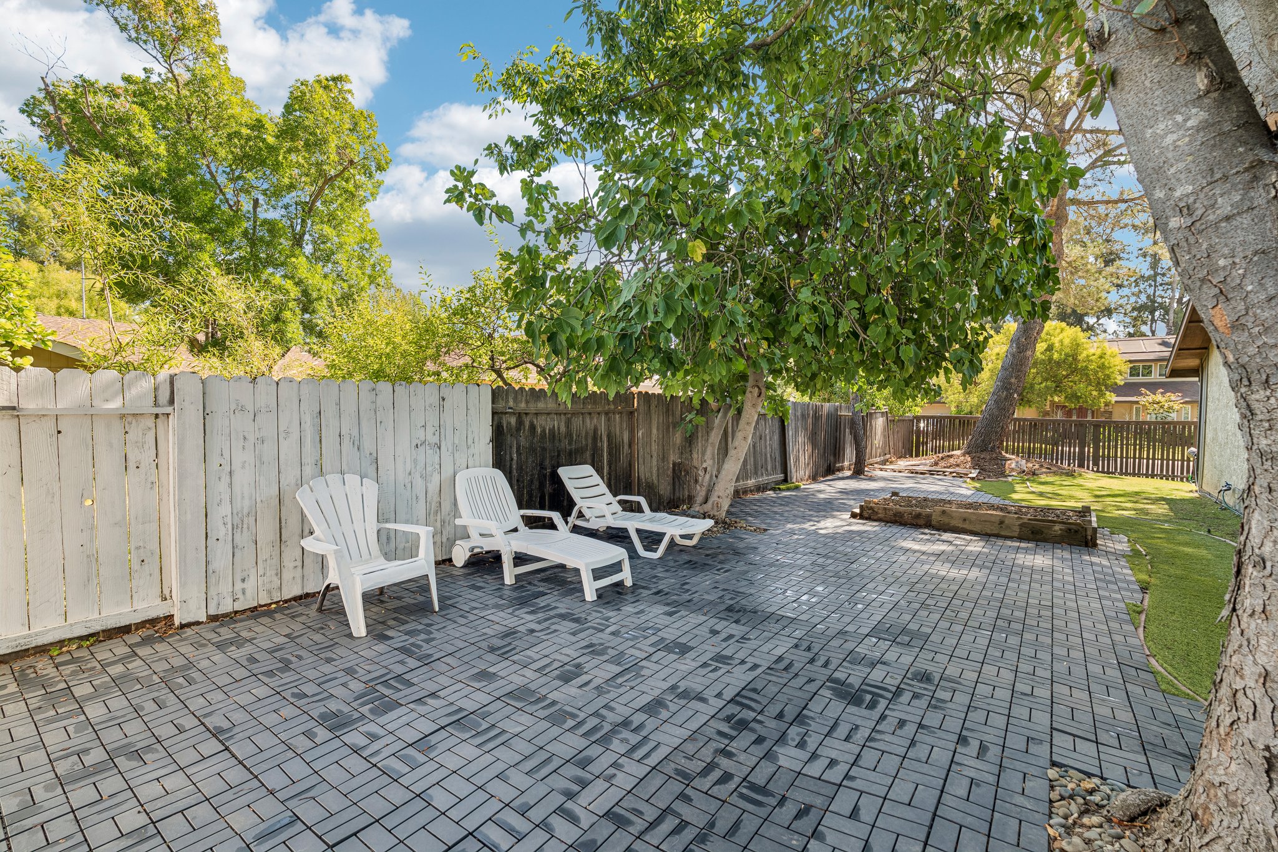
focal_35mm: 16
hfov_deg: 96.7
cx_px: 639
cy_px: 426
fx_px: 568
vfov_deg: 73.7
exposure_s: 1/13
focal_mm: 16
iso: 100
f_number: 7.1
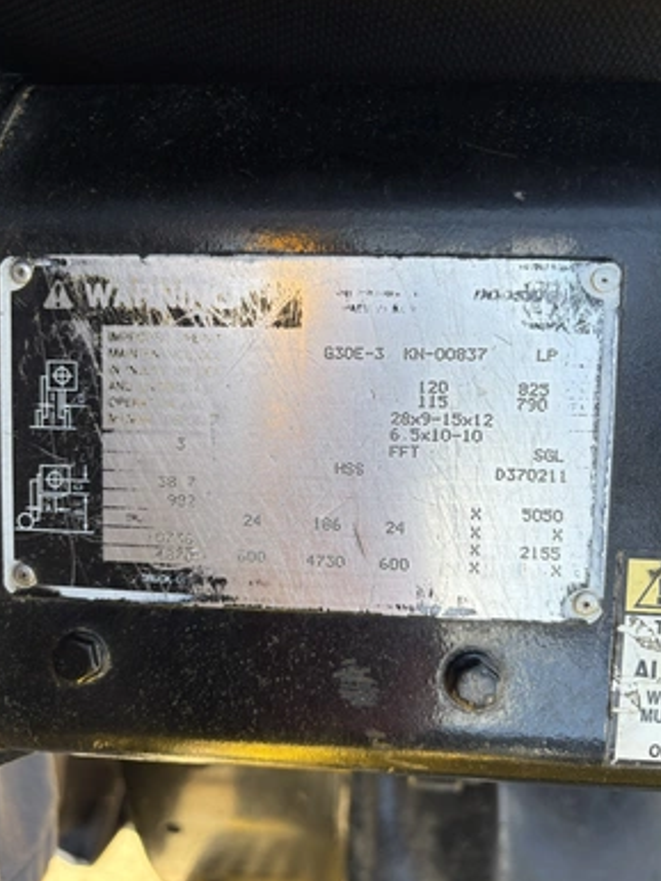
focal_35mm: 27
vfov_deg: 65.3
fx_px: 687
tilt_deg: -62.7
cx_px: 329
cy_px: 449
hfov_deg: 51.4
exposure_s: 1/243
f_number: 1.6
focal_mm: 5.96
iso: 40
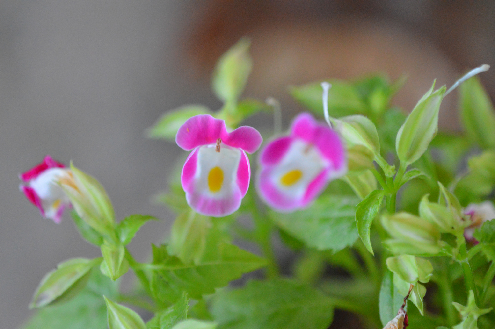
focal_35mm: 270
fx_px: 3709
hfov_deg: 7.6
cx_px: 248
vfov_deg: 5.1
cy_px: 164
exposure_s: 1/160
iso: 3200
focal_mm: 180
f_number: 3.8
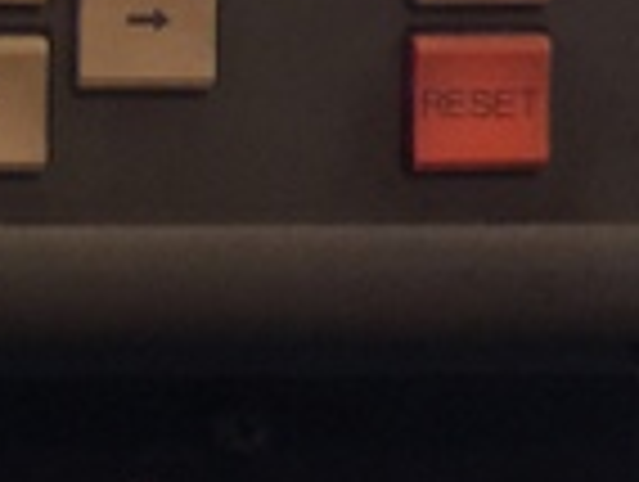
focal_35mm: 163
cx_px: -927
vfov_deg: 8.8
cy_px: -306
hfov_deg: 10.4
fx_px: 3014
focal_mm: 4.15
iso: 80
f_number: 2.2
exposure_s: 1/4
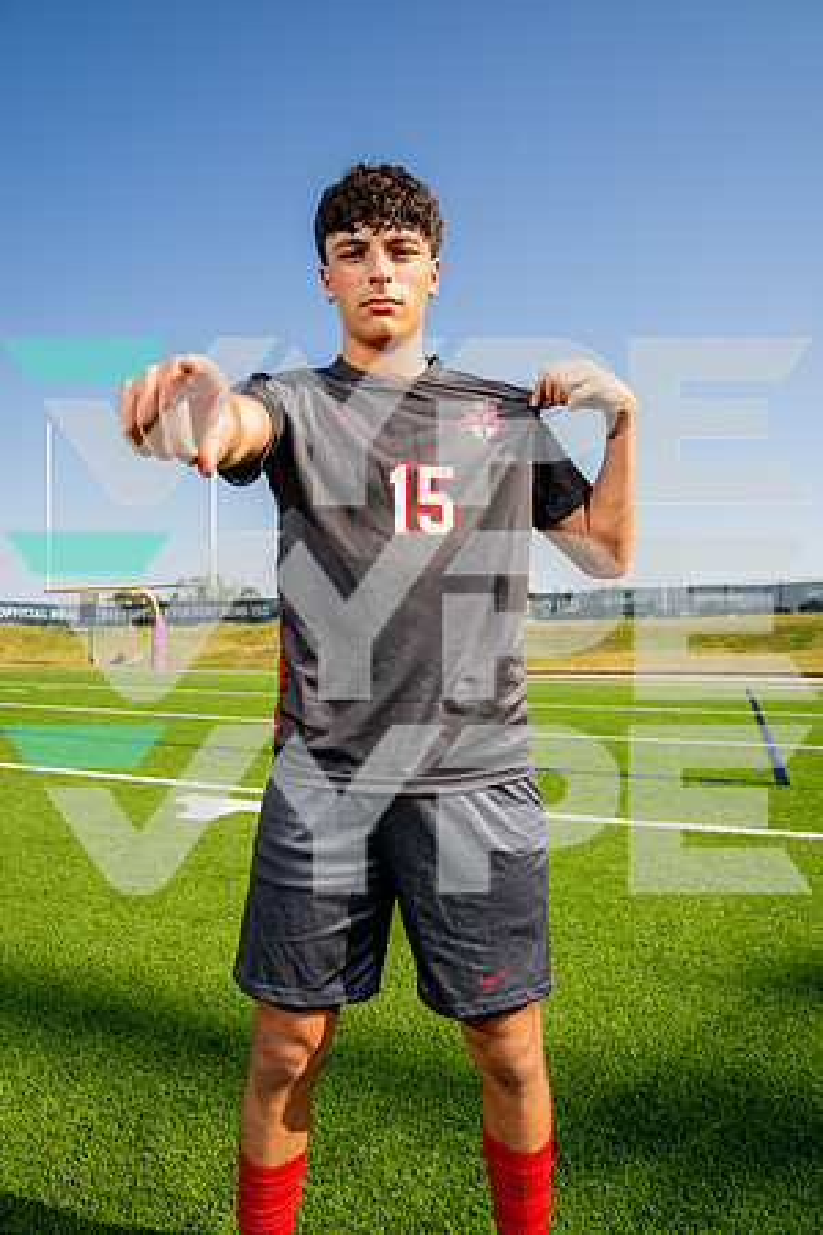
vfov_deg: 73.7
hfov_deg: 53.1
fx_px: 823
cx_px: 412
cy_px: 618
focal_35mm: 24
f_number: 7.1
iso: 50
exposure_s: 1/125
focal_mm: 24
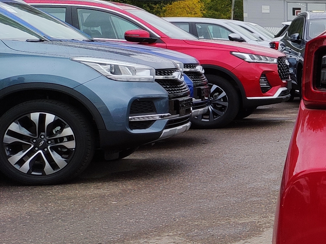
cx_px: 640
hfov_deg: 19.0
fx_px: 631
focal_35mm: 67
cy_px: 101
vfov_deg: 21.9
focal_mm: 4.74
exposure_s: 1/60
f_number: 1.79
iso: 53
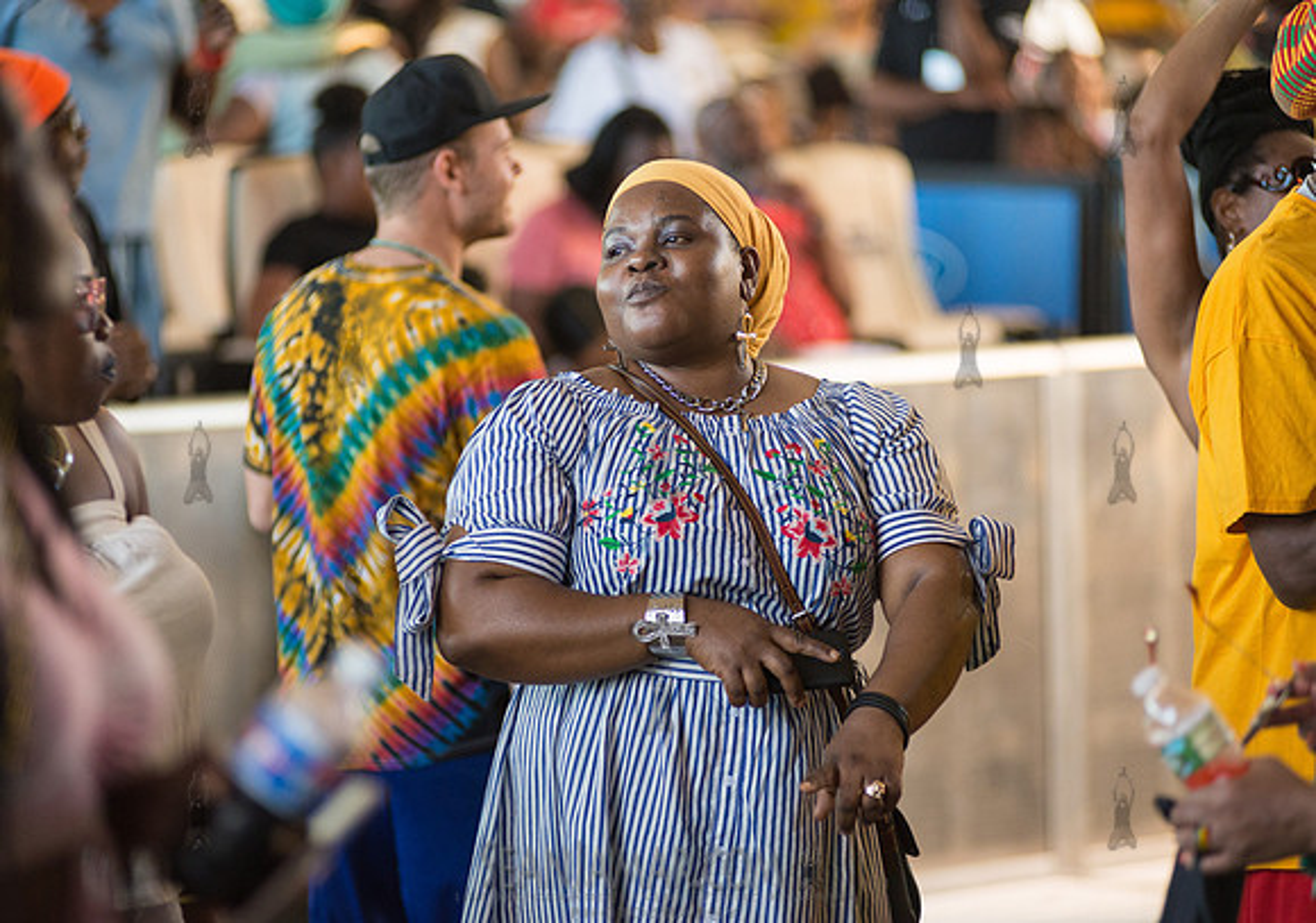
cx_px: 617
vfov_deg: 8.0
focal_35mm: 178
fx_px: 6602
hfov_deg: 11.4
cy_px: 466
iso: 1600
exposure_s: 1/640
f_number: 2.8
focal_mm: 170
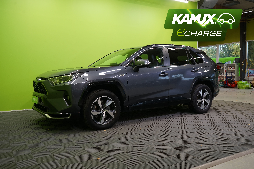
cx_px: 127
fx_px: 219
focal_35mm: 31
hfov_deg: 60.3
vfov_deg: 42.3
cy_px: 84
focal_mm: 31
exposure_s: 1/30
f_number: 6.3
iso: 640
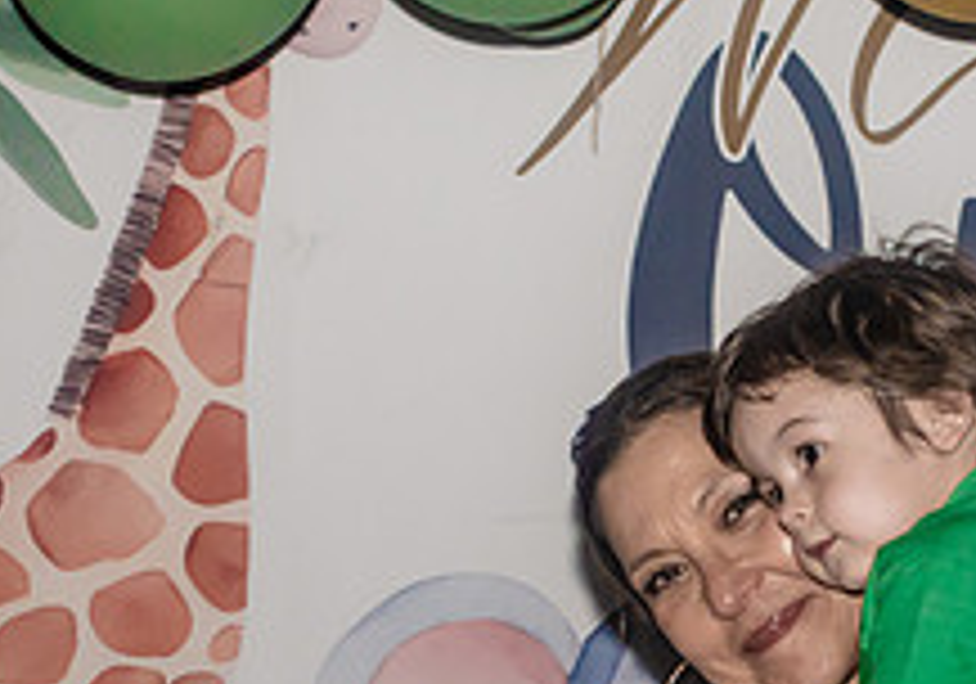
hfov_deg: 8.6
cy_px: 828
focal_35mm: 236
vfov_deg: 6.0
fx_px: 6499
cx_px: 809
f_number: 3.5
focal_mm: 75
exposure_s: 1/200
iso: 2000
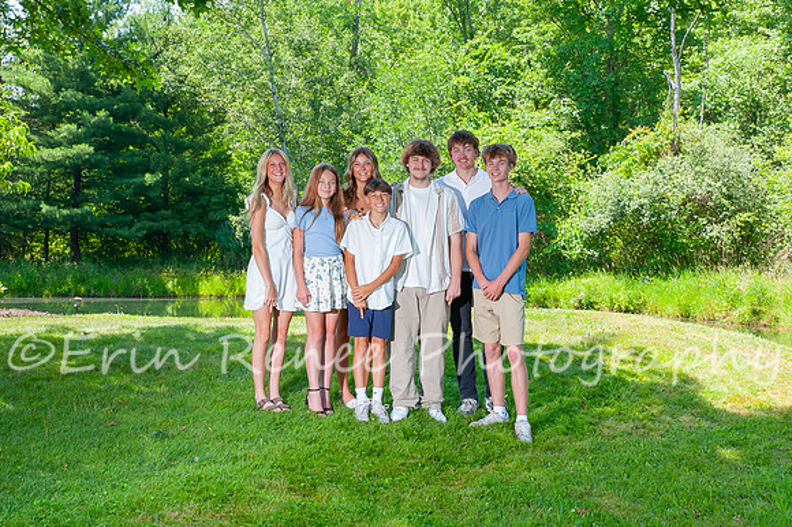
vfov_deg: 22.0
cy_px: 232
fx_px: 1352
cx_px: 465
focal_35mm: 61
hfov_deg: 32.6
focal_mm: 48
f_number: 13
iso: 640
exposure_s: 1/160
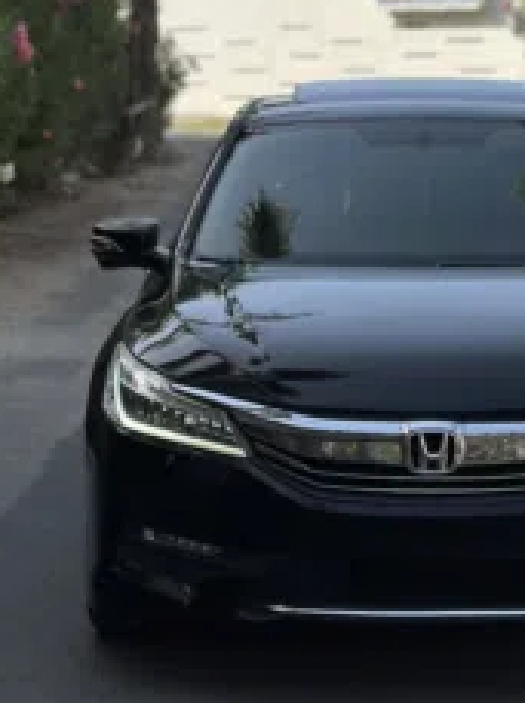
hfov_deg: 17.4
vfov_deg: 22.9
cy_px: 117
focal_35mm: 84
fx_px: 1703
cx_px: 430
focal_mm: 6.86
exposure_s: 1/3472
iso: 100
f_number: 1.78
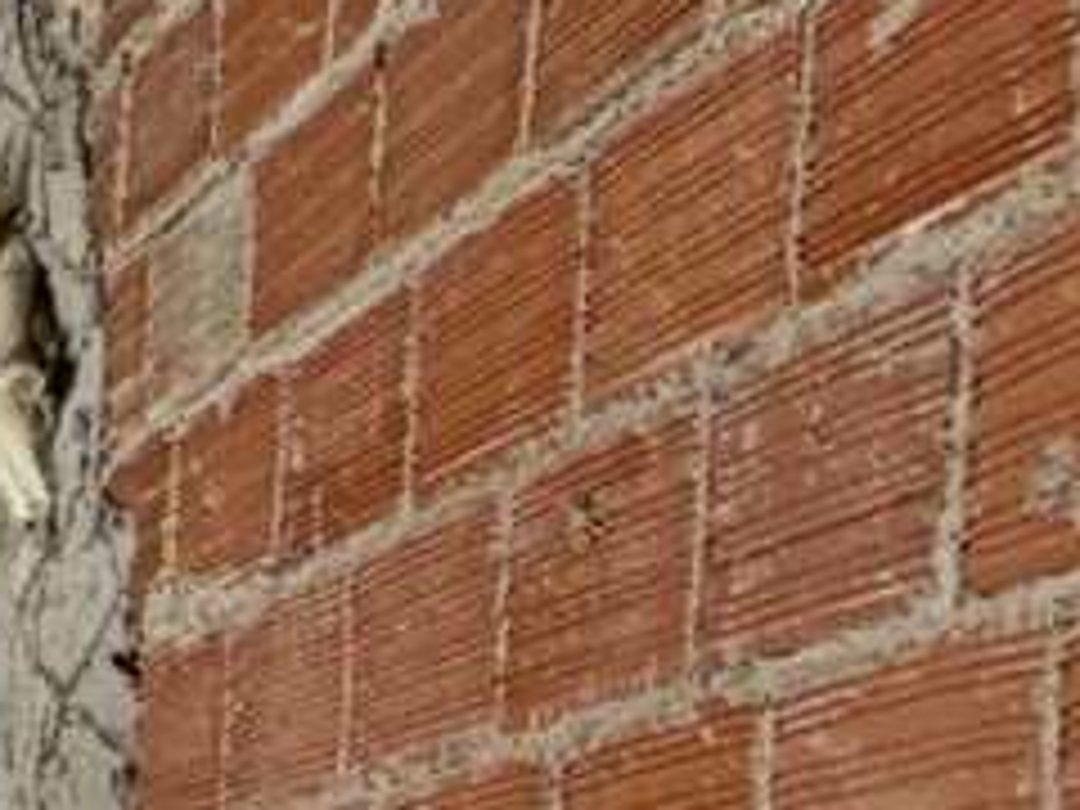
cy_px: 1242
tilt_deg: -2.6
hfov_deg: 9.5
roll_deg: -1.4
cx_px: -2727
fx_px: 3494
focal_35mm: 112
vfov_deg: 12.5
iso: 80
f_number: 2.2
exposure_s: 1/121
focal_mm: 2.22
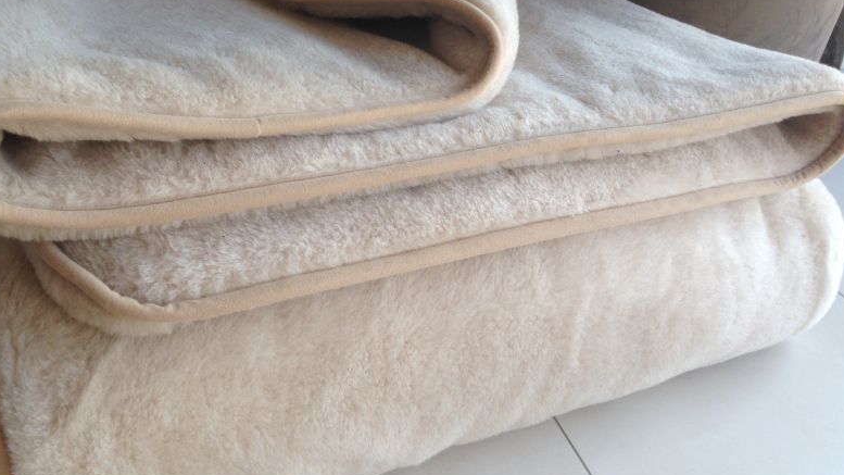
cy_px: 225
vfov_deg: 32.0
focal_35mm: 37
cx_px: 425
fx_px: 828
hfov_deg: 54.0
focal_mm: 4.12
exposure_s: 1/145
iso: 50
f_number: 2.4
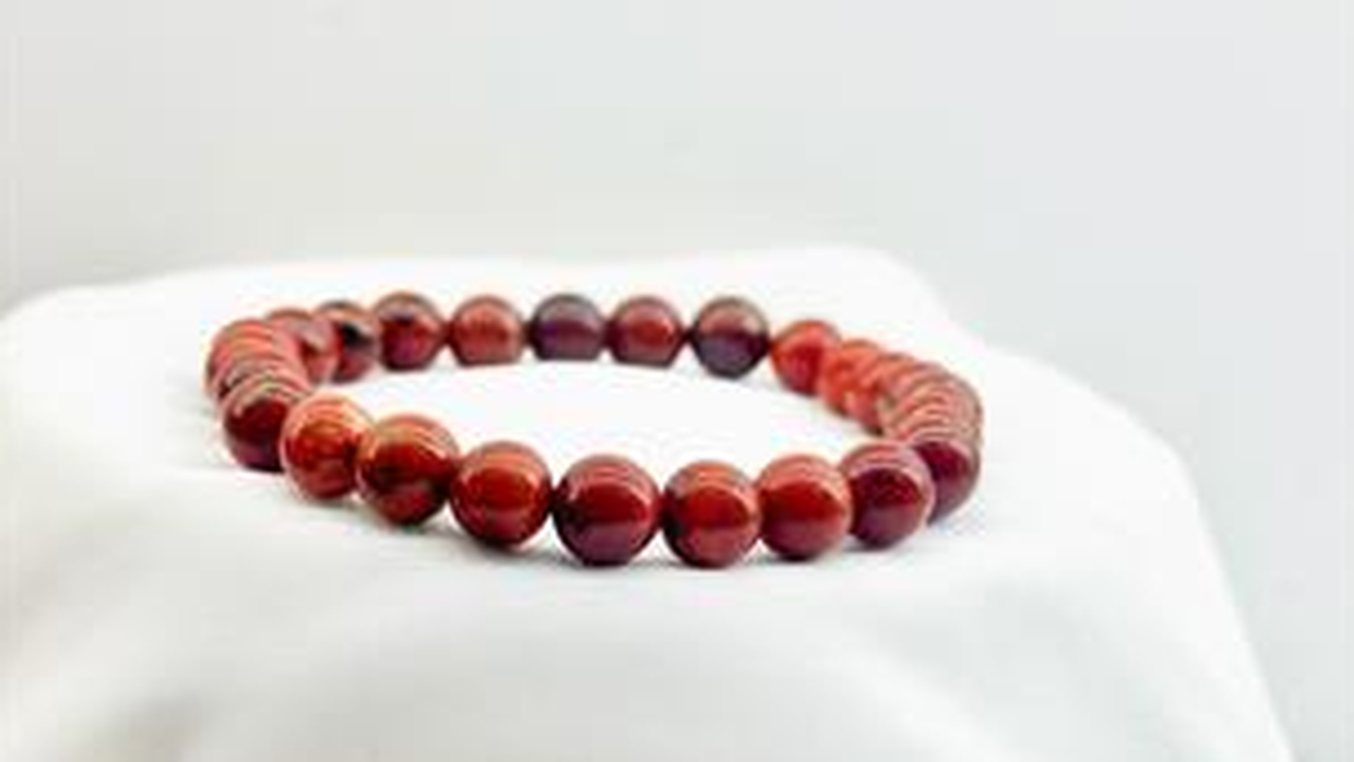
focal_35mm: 71
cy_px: 528
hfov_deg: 29.7
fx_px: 2549
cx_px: 677
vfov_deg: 16.9
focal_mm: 6.86
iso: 80
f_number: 1.78
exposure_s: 1/532
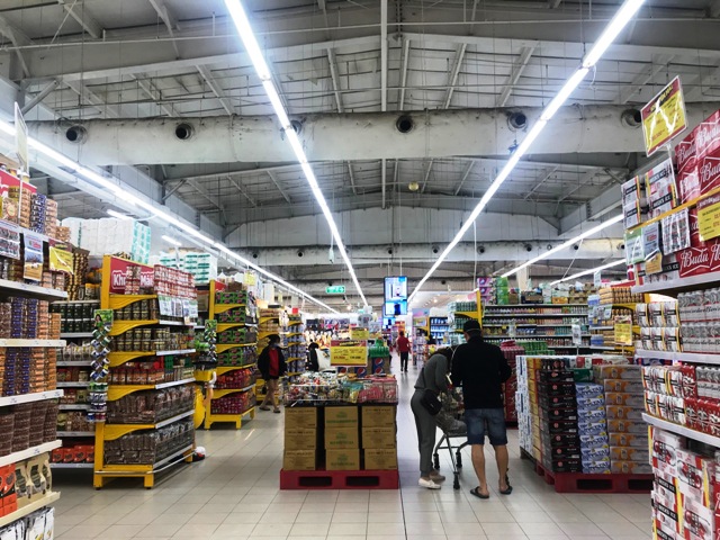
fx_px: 582
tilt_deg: +7.0
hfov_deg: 63.4
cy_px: 270
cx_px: 360
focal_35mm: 28
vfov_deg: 49.7
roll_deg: +1.2
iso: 32
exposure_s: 1/50
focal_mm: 3.99
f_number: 1.8
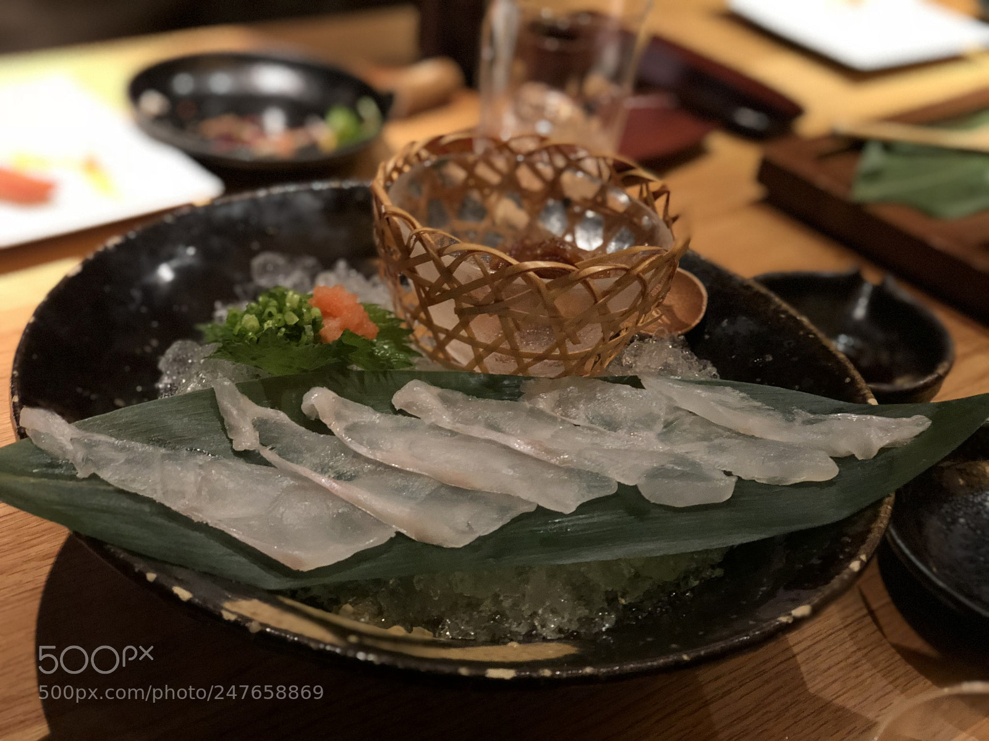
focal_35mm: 52
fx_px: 1486
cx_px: 494
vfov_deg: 28.0
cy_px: 370
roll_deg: -8.6
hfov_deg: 36.8
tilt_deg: -32.1
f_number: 2.4
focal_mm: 6
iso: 160
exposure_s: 1/9
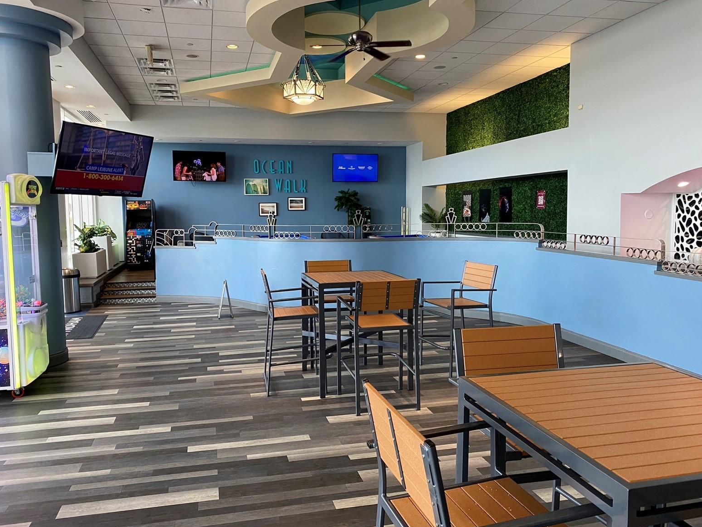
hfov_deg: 65.3
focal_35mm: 27
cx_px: 341
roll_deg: +0.2
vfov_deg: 51.4
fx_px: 548
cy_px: 259
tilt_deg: -4.7
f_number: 1.8
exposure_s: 1/60
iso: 80
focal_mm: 4.25
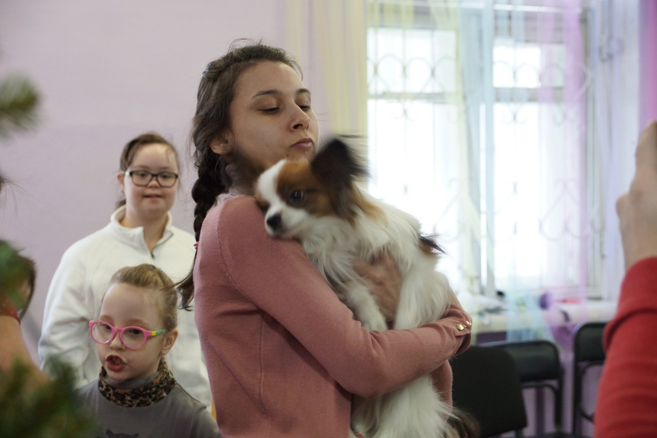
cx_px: 328
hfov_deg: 27.0
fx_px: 1369
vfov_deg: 18.2
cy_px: 219
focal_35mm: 75
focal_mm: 50
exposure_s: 1/40
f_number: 5
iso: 800
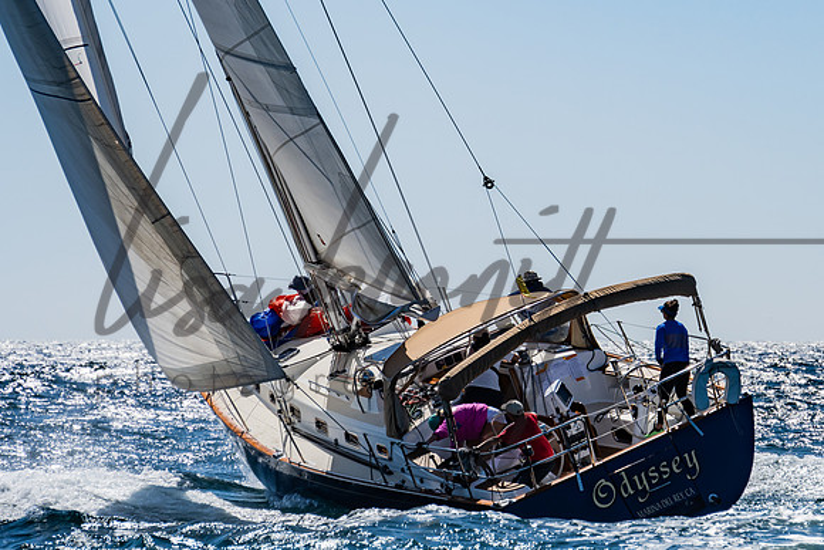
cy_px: 149
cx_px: 568
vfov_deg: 5.1
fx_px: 6124
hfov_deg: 7.7
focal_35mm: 267
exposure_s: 1/2000
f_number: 6.3
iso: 160
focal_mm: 150
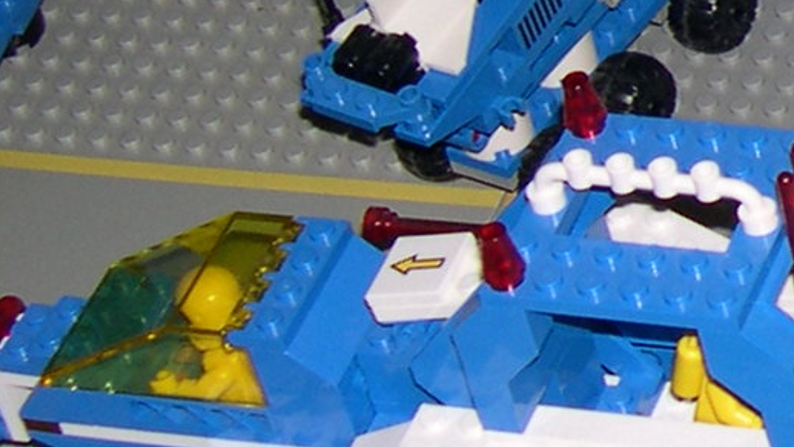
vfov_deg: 6.6
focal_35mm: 182
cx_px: 1530
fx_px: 3832
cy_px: -51
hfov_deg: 10.9
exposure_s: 1/60
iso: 100
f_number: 2.8
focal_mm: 8
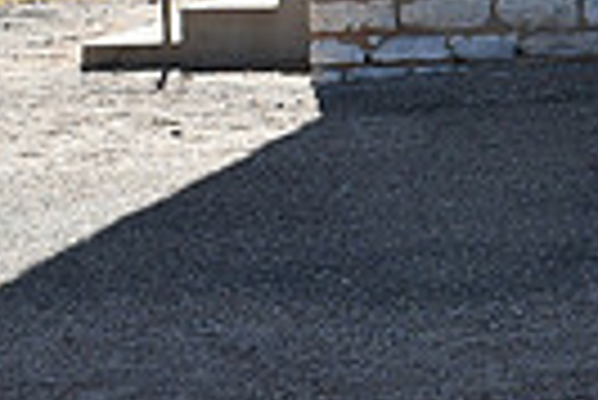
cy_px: -303
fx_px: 2827
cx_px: 1165
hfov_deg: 11.1
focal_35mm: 170
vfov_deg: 7.8
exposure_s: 1/250
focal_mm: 26
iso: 140
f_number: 8
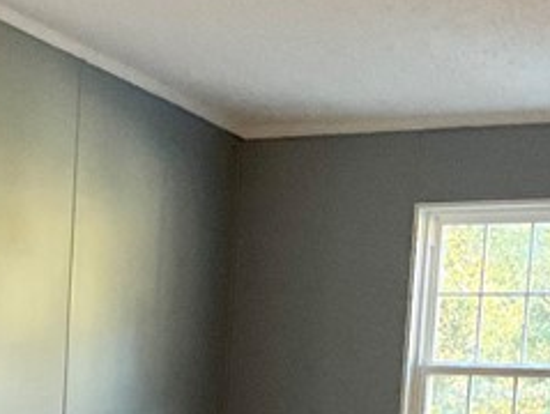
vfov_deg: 11.3
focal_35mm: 124
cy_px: 690
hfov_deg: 15.8
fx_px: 1973
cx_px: 154
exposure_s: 1/60
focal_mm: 3
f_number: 1.8
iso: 125
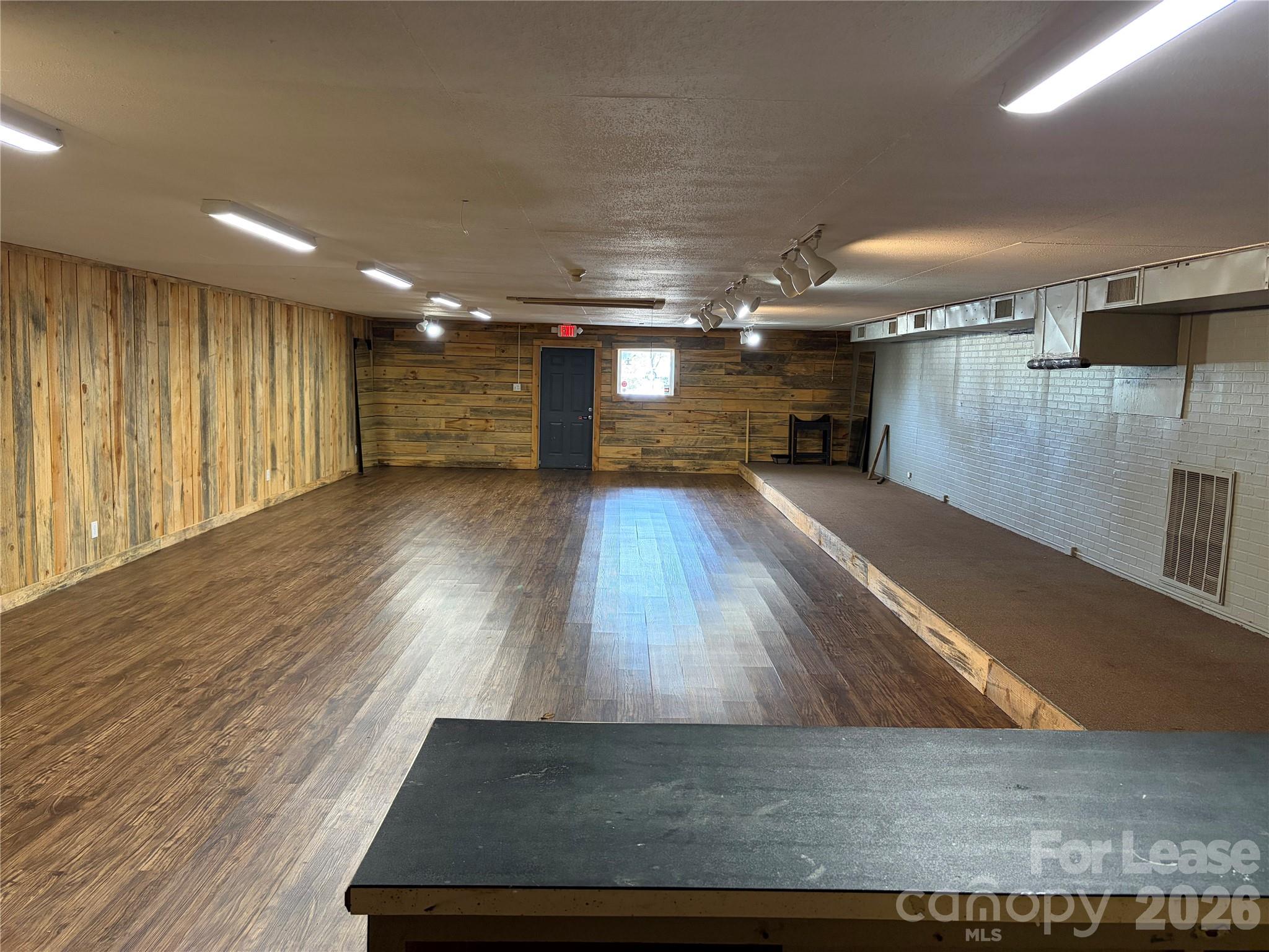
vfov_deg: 53.1
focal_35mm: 26
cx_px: 634
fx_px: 953
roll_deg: -0.6
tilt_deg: -5.6
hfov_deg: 67.3
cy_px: 476
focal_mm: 5.96
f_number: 1.6
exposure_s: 1/60
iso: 320
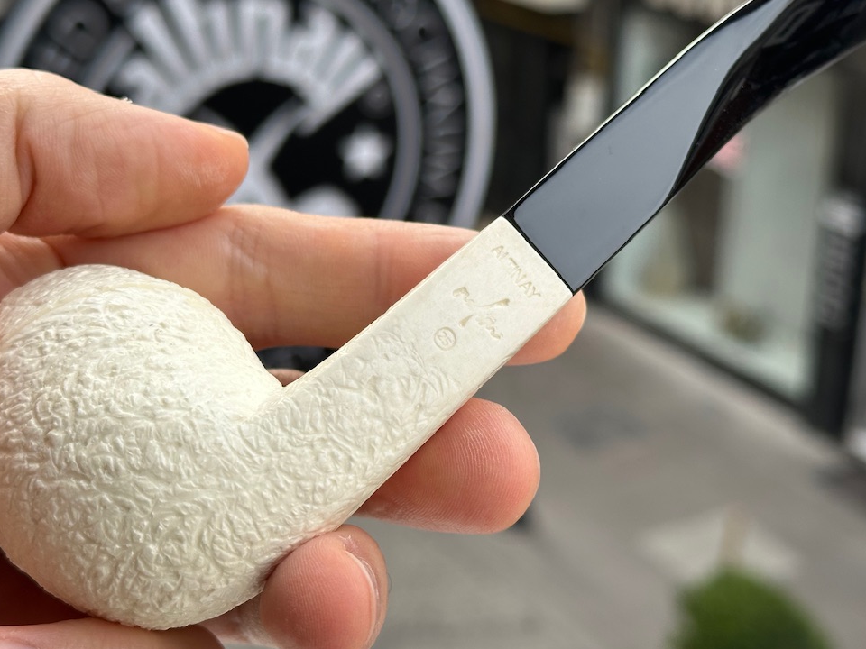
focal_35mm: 64
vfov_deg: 22.9
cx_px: 468
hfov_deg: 30.3
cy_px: 272
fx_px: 1601
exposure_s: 1/699
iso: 64
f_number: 1.78
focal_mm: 6.86
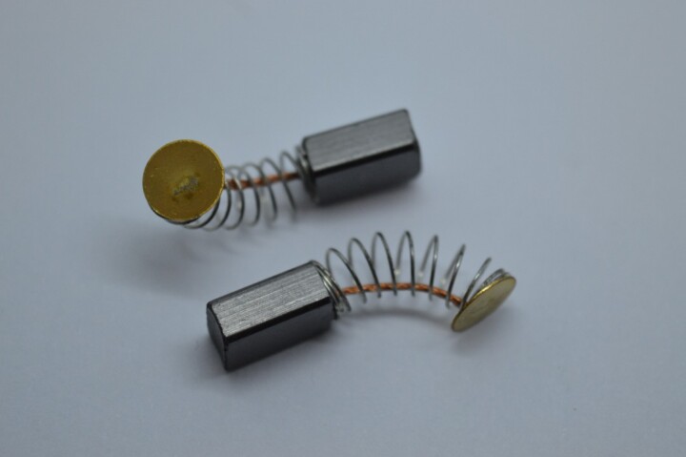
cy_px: 228
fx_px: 1571
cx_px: 343
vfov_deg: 16.5
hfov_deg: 24.6
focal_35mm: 82
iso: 360
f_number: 5.6
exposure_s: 1/125
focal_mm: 55
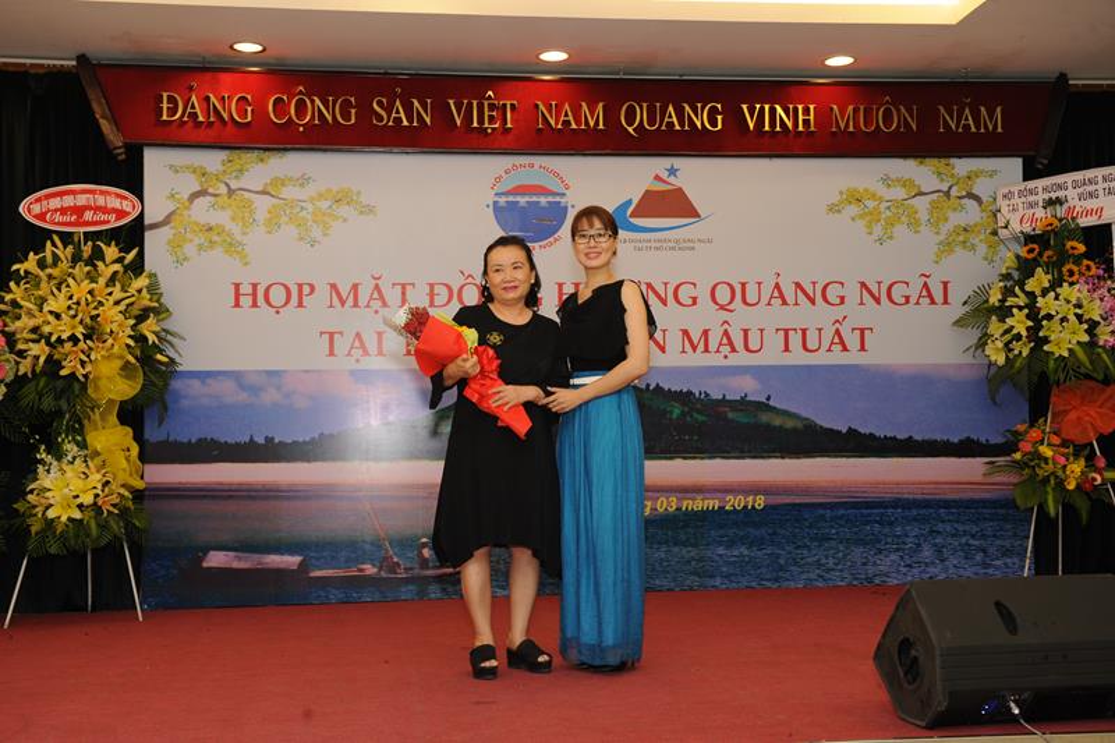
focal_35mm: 42
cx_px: 558
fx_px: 1300
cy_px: 372
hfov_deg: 46.4
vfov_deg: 31.9
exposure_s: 1/125
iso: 1000
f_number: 5.6
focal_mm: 42
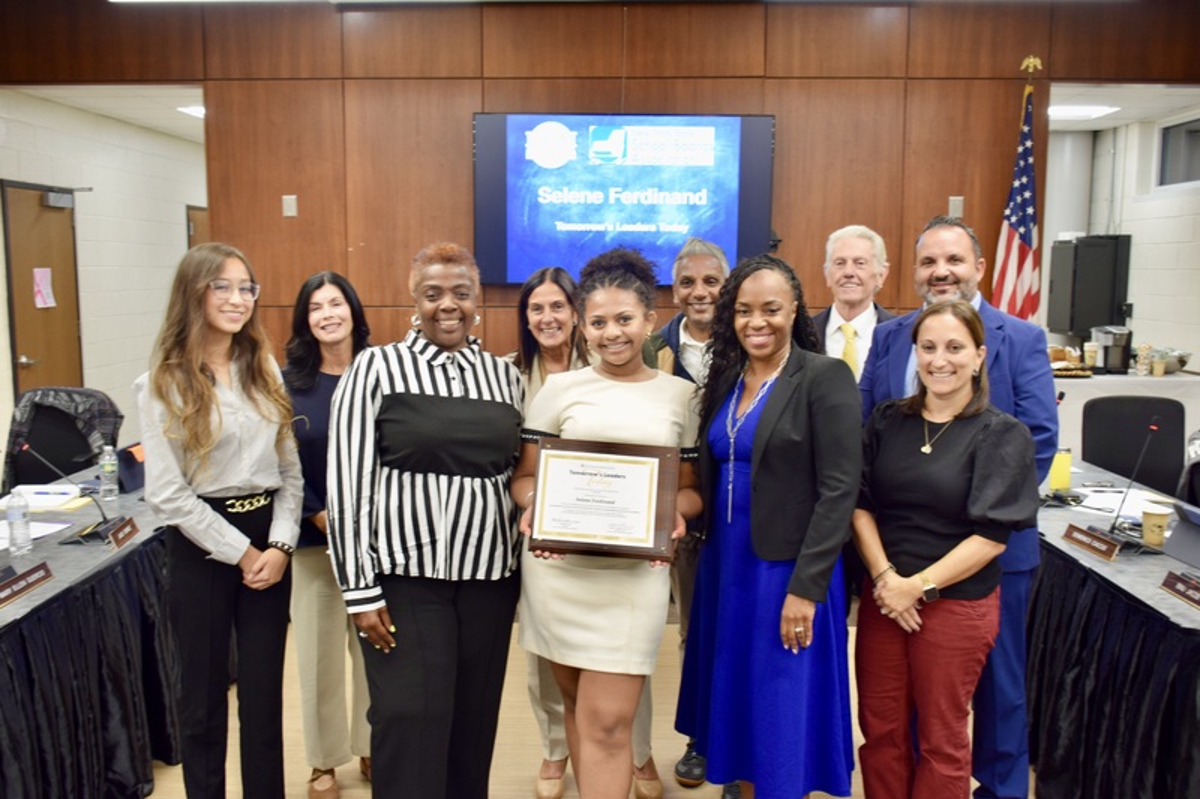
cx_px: 600
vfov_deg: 38.3
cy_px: 400
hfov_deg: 55.1
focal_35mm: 34
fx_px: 1150
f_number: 4
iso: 560
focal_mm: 23
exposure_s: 1/30
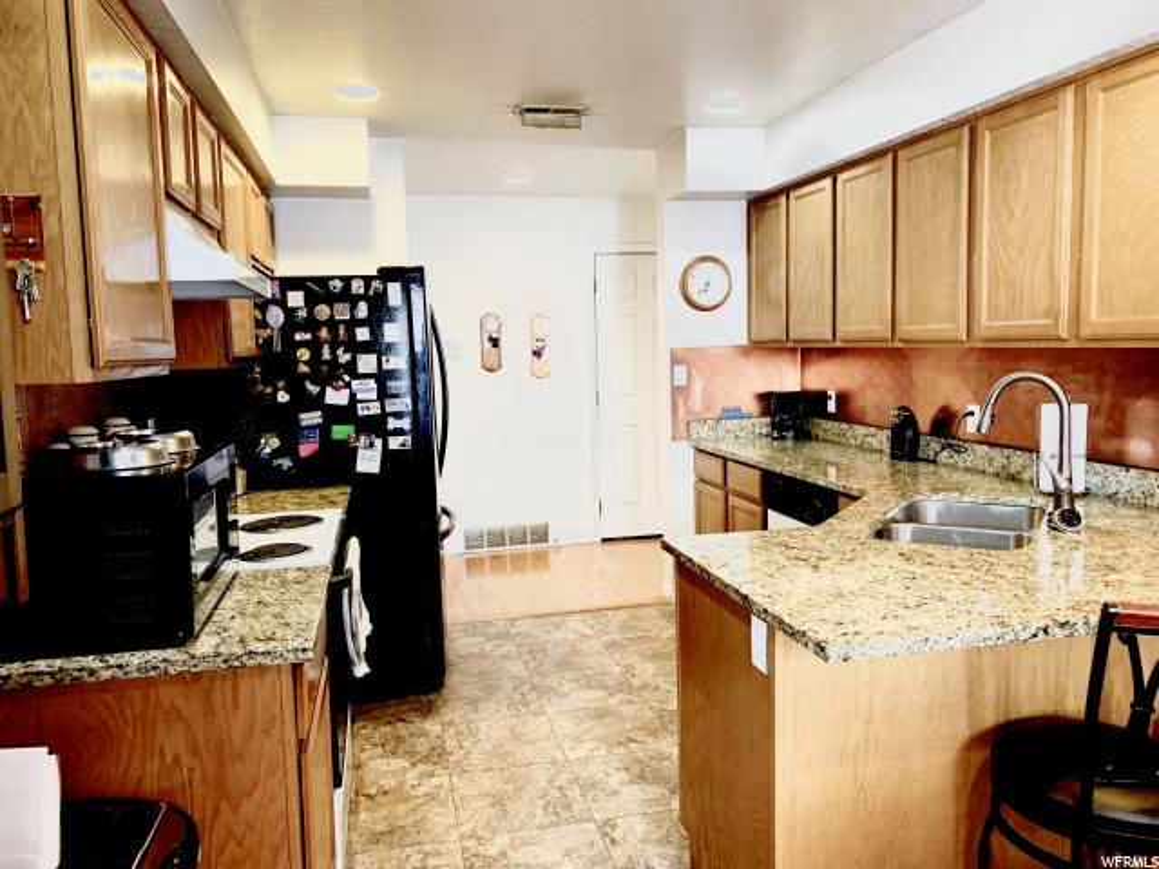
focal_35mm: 26
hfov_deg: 67.3
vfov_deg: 53.1
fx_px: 871
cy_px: 434
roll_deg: +1.6
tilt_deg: -5.2
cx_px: 580
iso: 200
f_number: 1.8
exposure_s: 1/60
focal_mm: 4.25
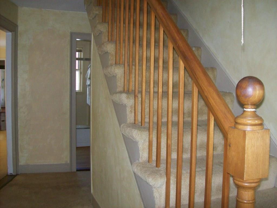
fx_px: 288
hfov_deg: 51.4
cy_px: 104
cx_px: 138
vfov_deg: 39.7
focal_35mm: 36
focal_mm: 6
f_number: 2.7
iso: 200
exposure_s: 1/64
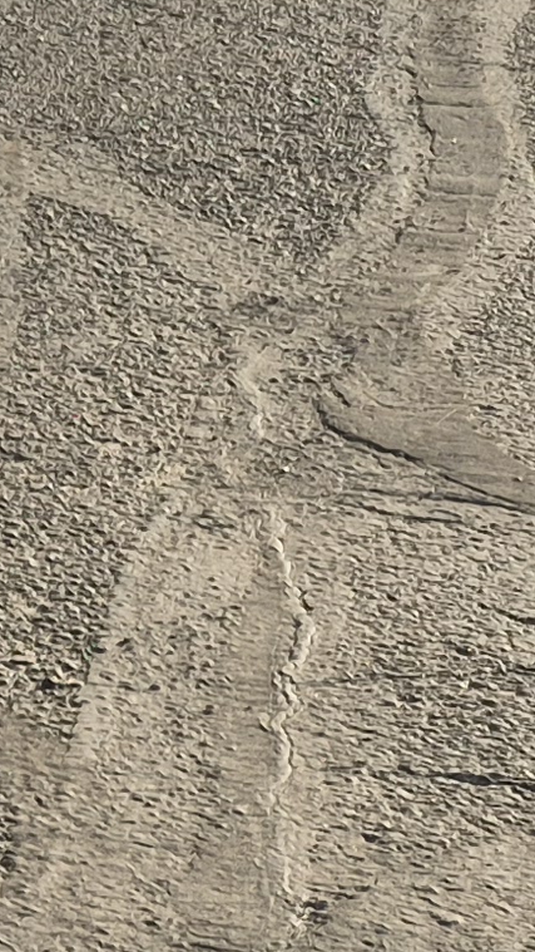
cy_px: 89
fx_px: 3329
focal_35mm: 132
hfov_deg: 6.8
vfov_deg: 16.0
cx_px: -1708
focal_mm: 5.4
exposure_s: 1/1508
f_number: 1.8
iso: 25
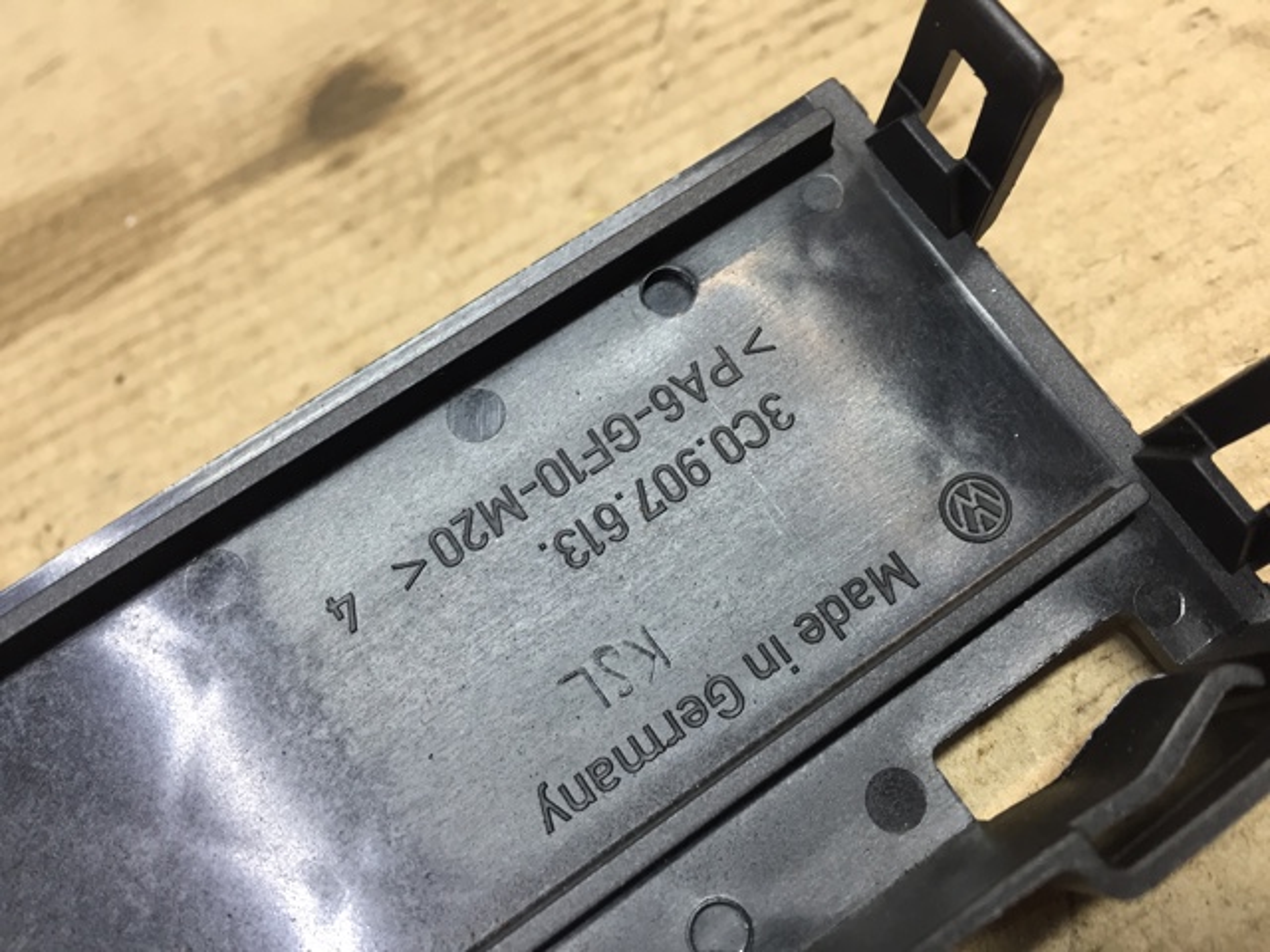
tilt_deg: -47.9
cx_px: 635
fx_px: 1064
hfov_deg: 61.7
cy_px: 476
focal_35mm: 29
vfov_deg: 48.2
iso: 100
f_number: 2.2
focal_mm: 4.15
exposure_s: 1/33
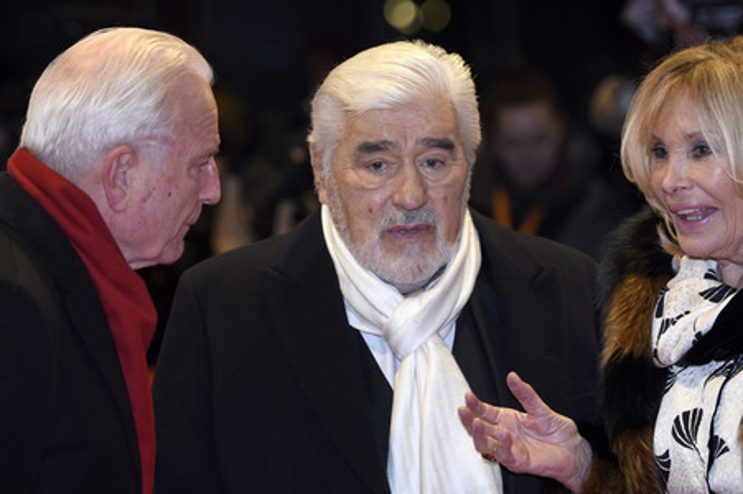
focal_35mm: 195
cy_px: 247
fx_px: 4022
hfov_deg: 10.6
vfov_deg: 7.0
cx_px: 372
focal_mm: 130
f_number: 3.2
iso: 640
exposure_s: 1/400
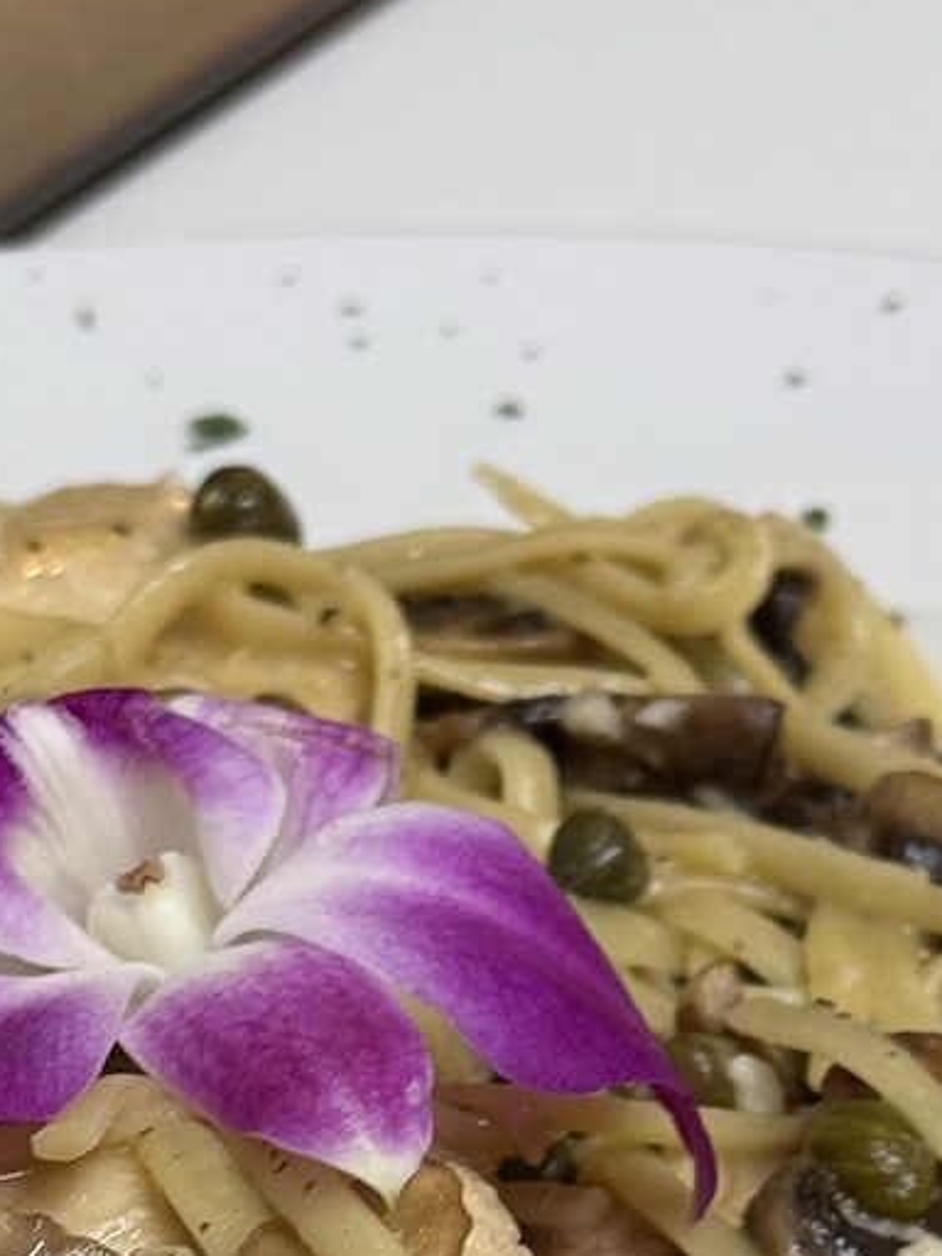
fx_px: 5443
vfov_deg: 13.0
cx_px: 243
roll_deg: +4.4
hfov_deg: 9.9
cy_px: 1151
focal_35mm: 150
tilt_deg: -35.3
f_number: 1.78
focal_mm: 6.76
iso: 50
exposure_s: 1/60
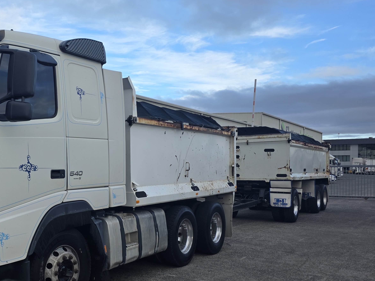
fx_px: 422
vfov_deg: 36.6
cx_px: 85
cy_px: 176
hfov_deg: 45.8
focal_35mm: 39
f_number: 1.7
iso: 80
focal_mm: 6.3
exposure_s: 1/1884
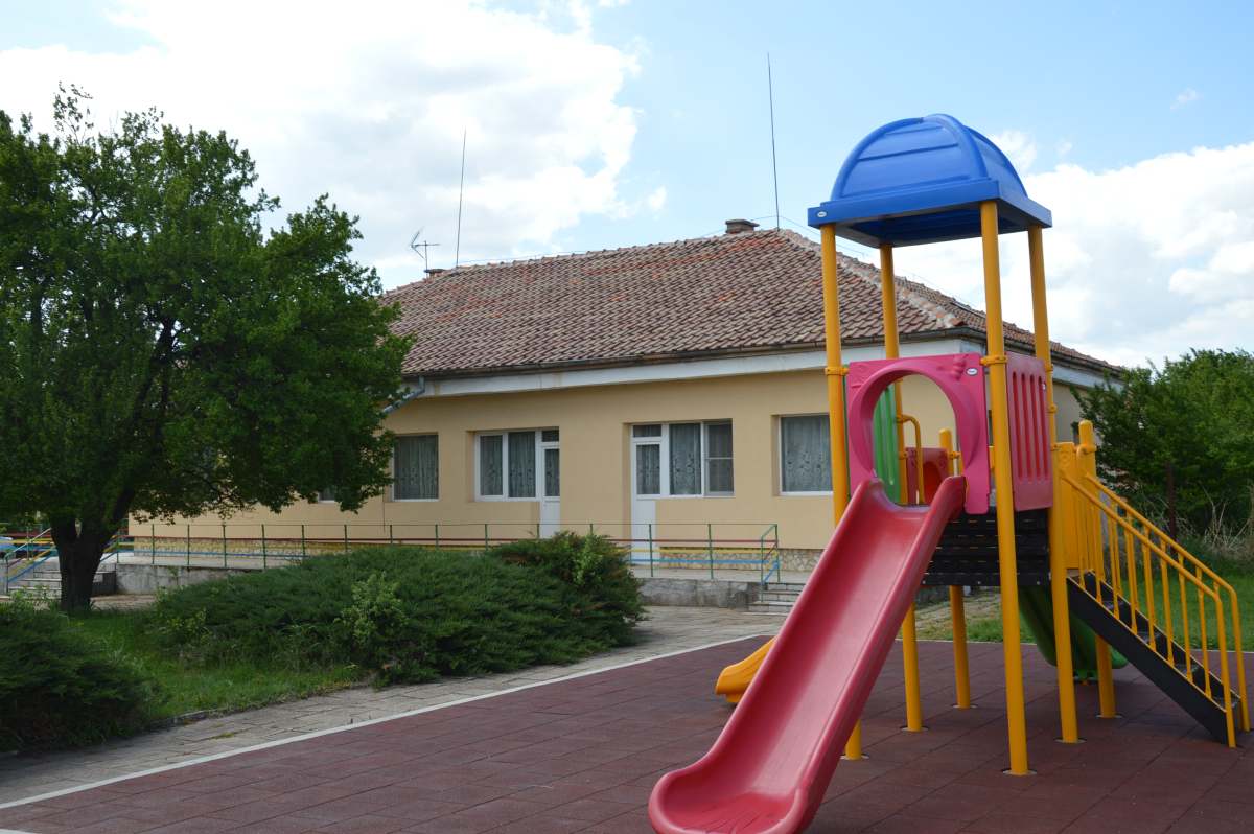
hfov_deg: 51.3
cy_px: 417
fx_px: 1305
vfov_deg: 35.4
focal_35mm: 38
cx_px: 627
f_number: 7.1
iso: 100
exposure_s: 1/200
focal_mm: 25
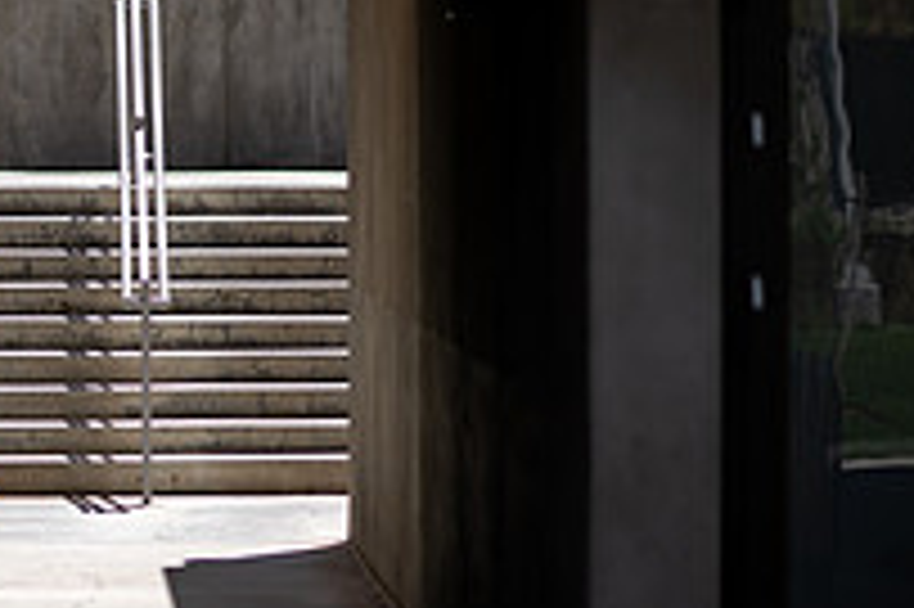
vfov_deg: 4.6
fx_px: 7610
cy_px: 538
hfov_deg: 6.8
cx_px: -59
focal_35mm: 300
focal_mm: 105
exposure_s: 1/5000
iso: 80
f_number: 1.4
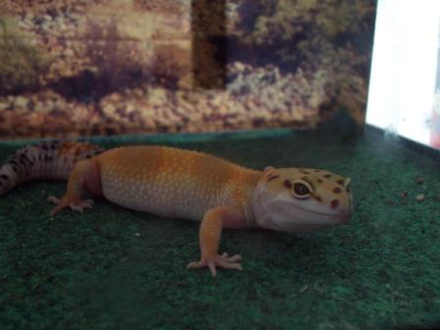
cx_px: 220
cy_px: 165
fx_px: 674
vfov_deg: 27.5
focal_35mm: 53
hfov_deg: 36.2
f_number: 3.4
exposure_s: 1/8
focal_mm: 8.6
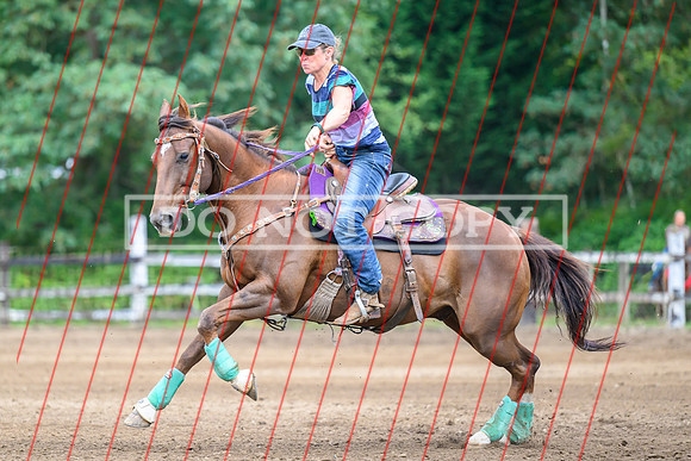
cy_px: 266
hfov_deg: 9.2
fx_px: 4278
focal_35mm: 223
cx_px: 303
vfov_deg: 6.2
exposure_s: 1/1600
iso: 2000
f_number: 2.8
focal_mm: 165
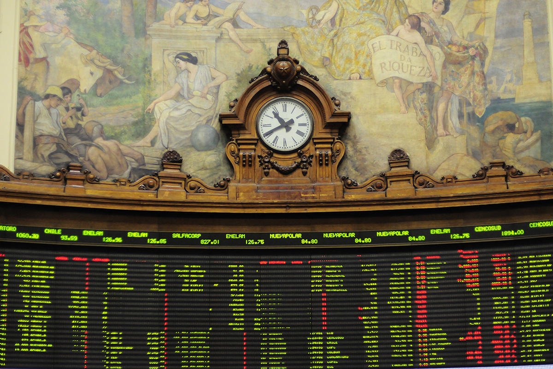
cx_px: 276
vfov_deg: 18.2
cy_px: 184
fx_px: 1152
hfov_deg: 27.0
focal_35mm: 75
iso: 1600
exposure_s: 1/400
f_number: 1.8
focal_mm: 50
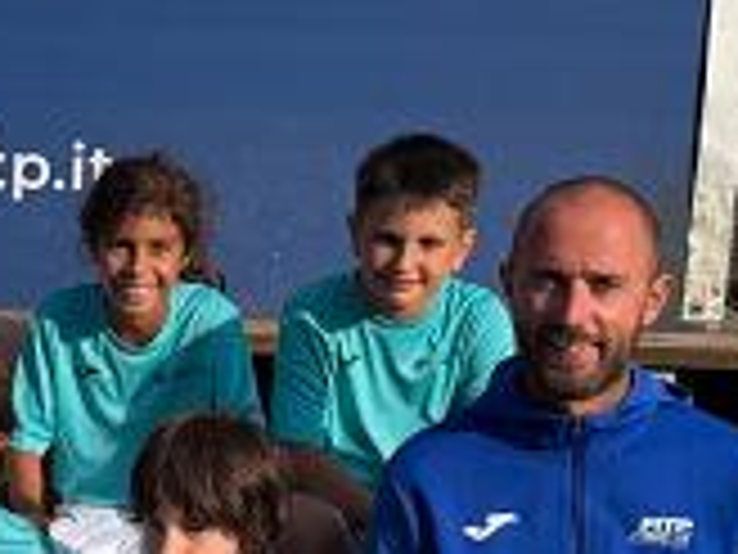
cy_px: 358
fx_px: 2388
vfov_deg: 13.2
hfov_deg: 16.8
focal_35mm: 112
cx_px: -137
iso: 80
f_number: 1.78
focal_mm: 6.76
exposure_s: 1/3279
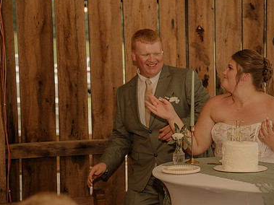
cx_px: 200
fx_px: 617
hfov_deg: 24.8
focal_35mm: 78
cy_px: 119
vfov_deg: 18.9
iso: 500
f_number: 3.2
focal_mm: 53
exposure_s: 1/200
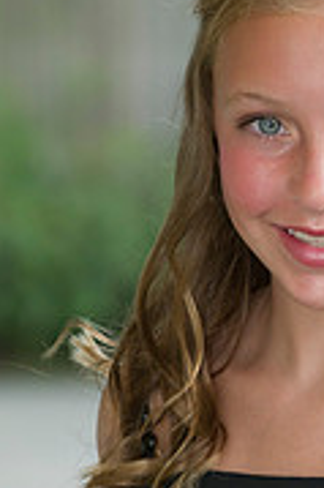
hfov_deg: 3.1
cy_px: 504
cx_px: 396
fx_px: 5951
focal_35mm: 440
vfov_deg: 4.7
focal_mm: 175
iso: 640
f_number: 5.6
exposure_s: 1/160
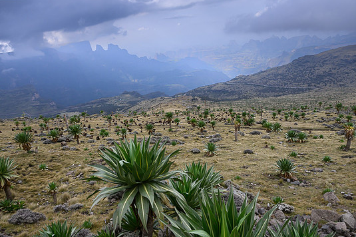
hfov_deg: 69.4
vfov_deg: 49.5
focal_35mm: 26
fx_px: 257
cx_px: 177
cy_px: 126
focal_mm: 24
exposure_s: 1/2000
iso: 640
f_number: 6.3
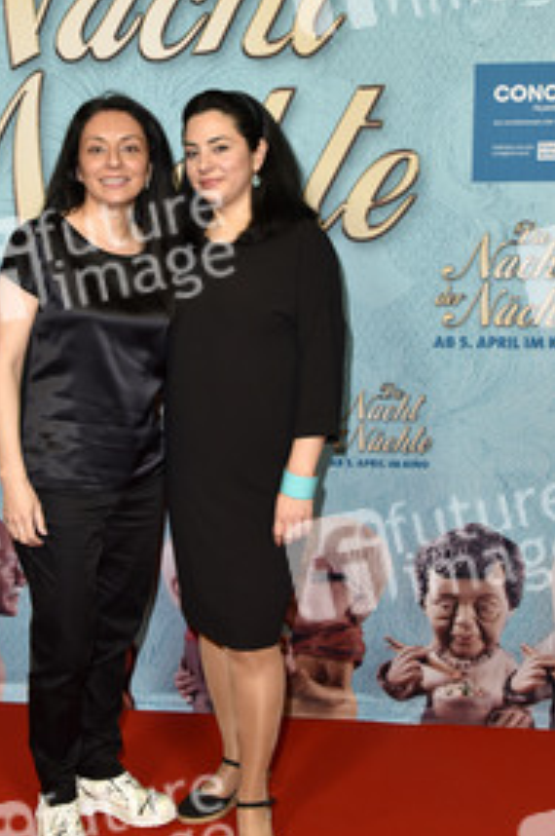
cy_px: 406
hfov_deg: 31.5
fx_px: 974
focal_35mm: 42
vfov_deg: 46.4
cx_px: 169
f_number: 5.6
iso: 1000
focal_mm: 30
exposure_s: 1/125
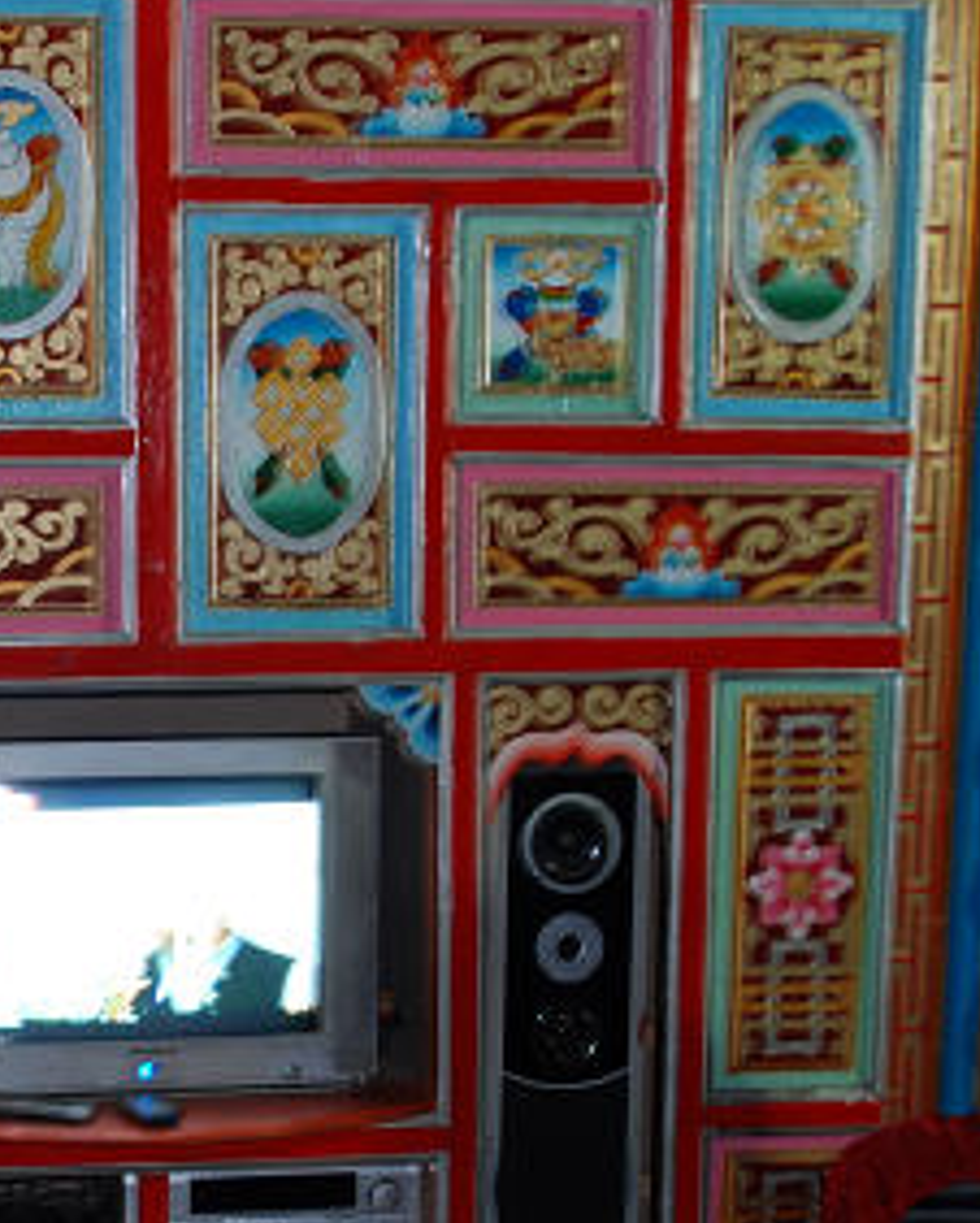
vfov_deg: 23.6
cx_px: 48
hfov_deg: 18.8
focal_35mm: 80
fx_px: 2897
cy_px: 876
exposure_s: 1
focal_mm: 20
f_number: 3.8
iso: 200
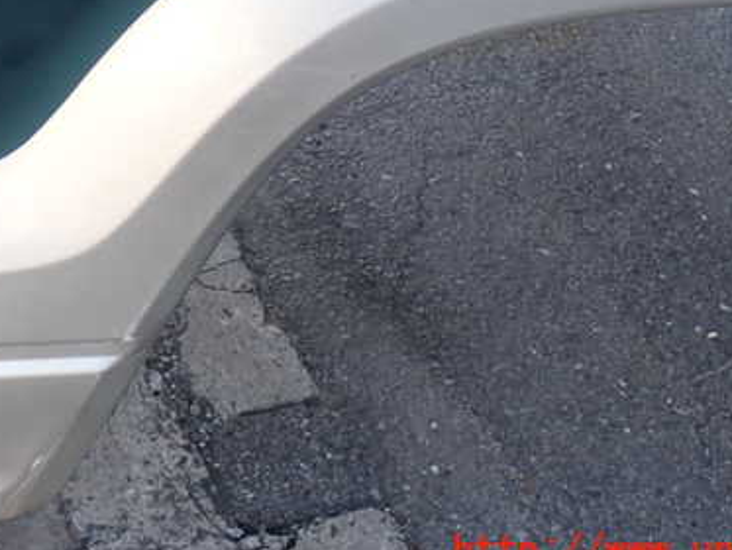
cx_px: 308
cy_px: 136
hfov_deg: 29.3
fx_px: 1396
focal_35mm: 66
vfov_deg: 22.1
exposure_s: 1/100
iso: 100
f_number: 2.8
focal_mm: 7.31
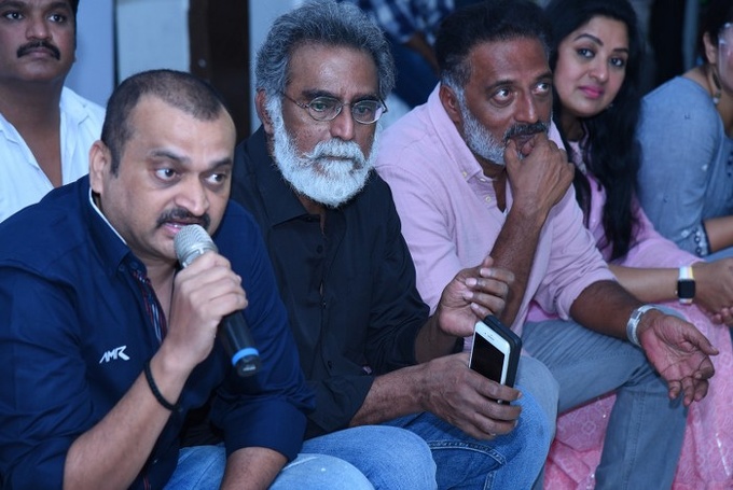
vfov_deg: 11.5
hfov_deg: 17.0
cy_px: 245
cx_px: 366
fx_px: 2446
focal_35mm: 120
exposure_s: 1/160
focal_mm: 120
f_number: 5.6
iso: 640
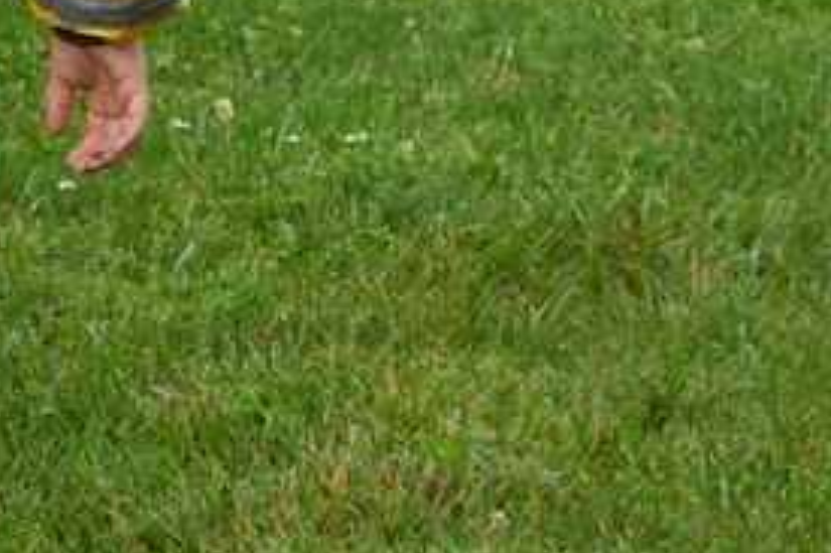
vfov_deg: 3.0
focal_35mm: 448
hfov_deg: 4.5
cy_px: -514
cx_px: -1154
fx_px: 10335
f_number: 5.6
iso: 280
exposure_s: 1/250
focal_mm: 55
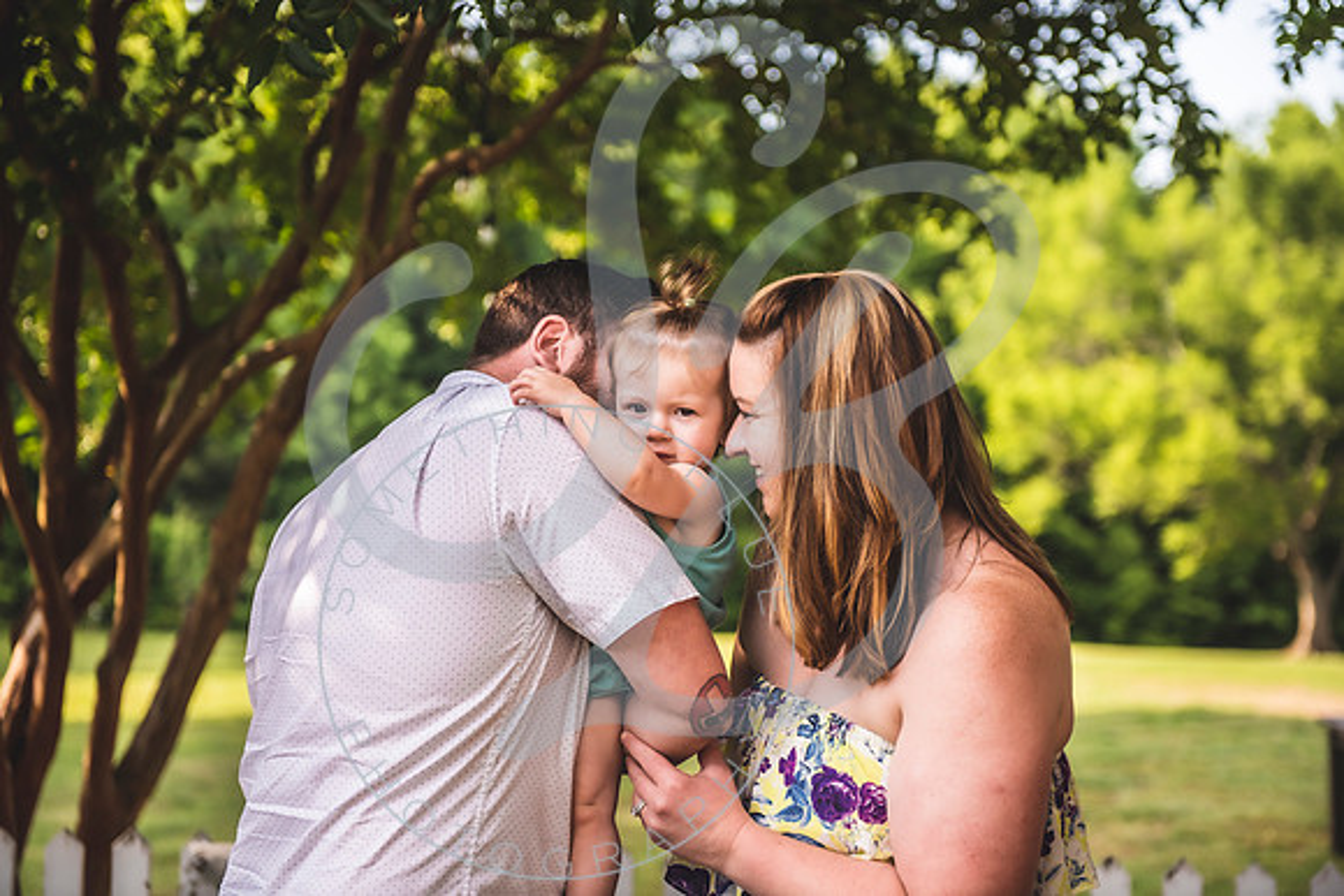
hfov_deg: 28.8
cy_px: 448
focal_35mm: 70
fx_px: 2614
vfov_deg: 19.5
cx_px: 672
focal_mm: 70
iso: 100
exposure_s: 1/320
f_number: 2.8
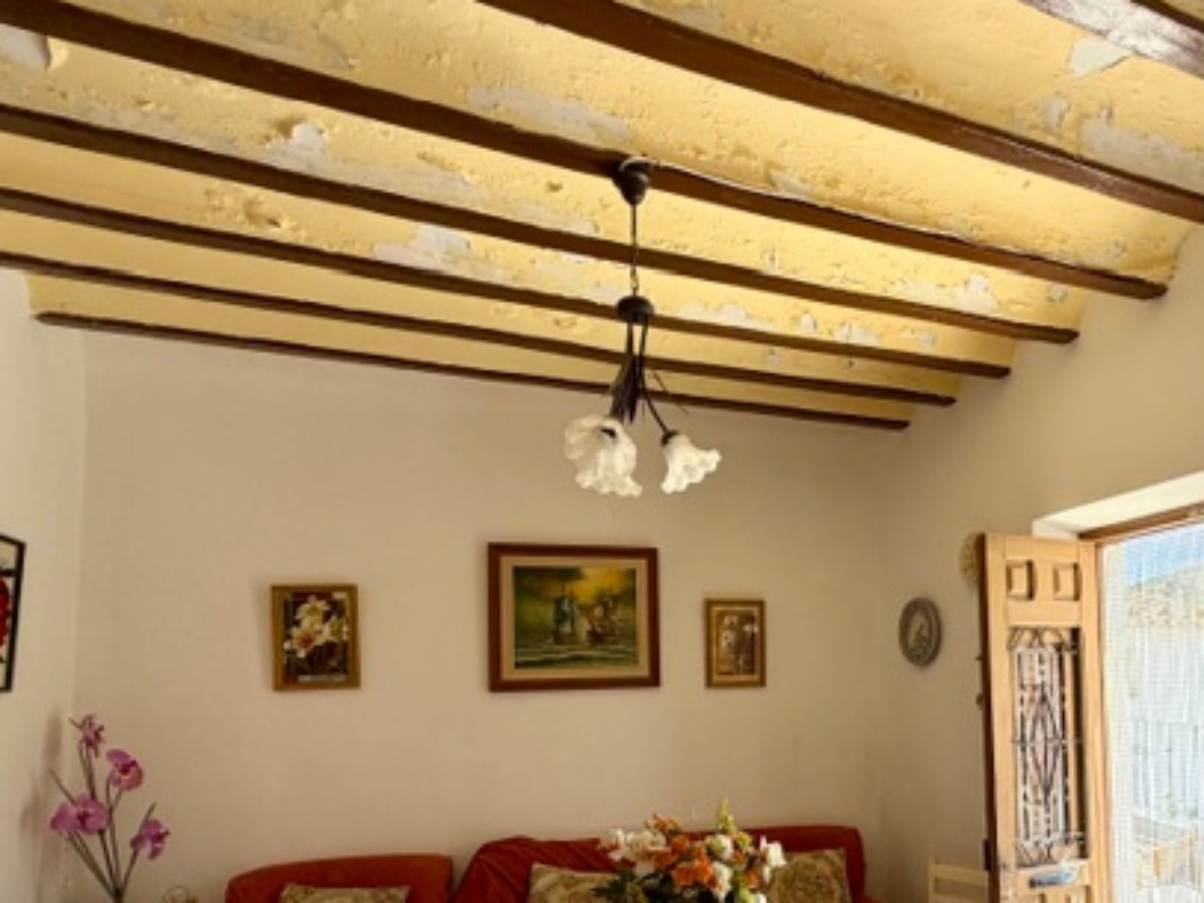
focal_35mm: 22
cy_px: 654
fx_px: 765
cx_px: 816
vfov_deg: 58.5
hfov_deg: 73.7
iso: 125
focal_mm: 2.22
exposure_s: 1/121
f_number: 2.2
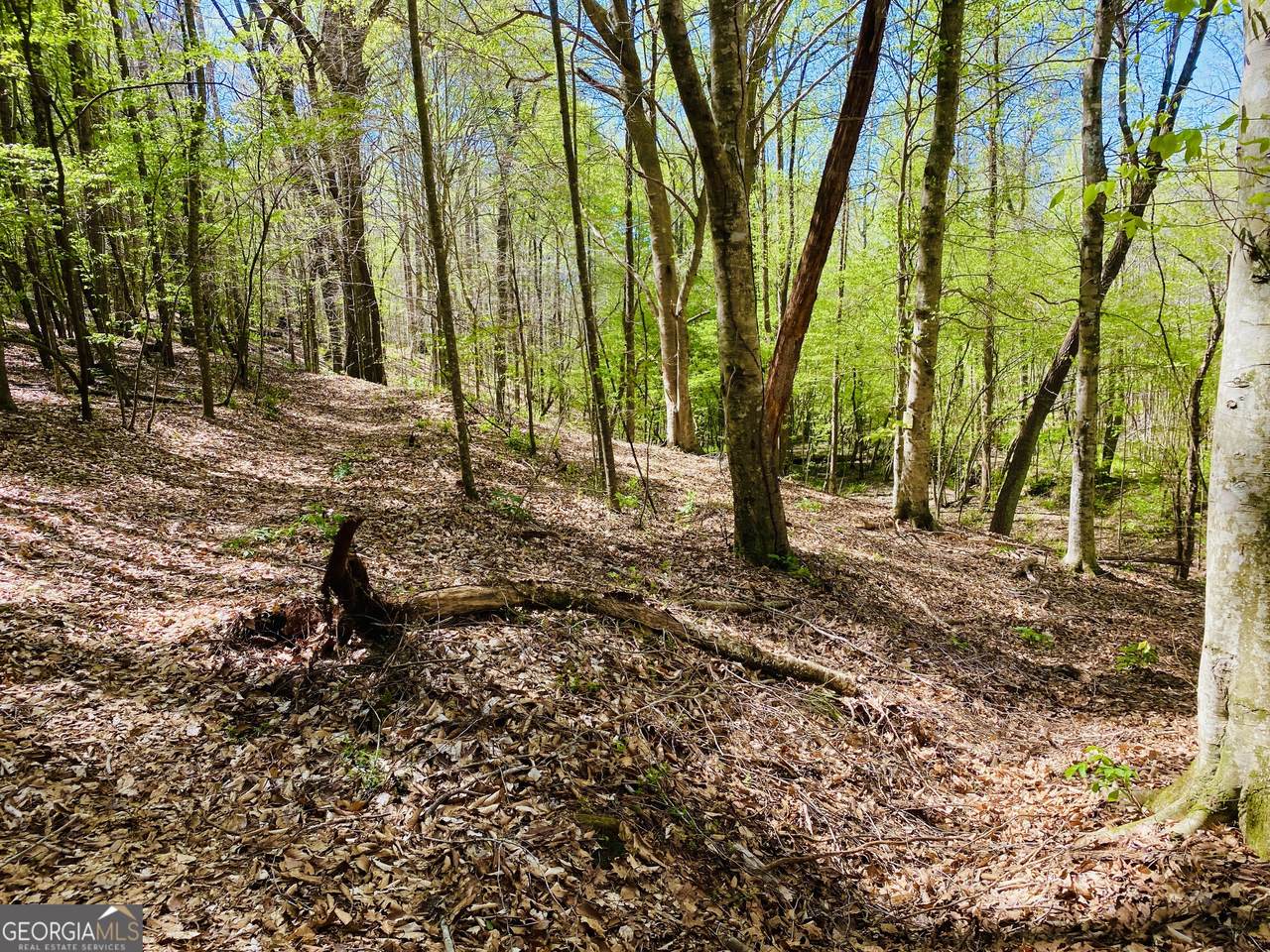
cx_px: 635
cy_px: 476
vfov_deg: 53.1
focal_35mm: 26
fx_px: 954
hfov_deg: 67.3
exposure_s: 1/335
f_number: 1.8
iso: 32
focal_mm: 4.25
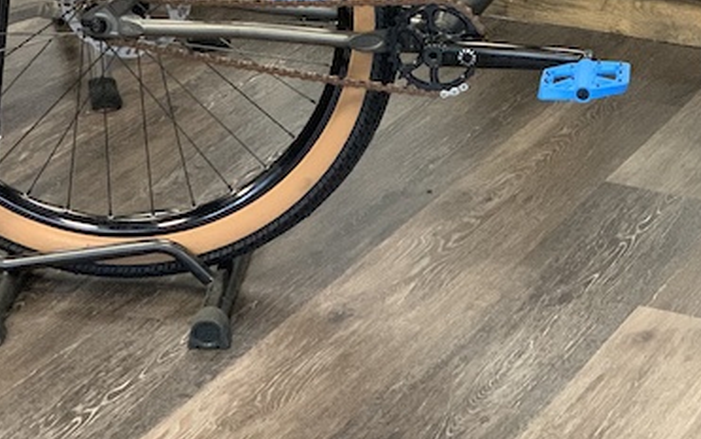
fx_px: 2274
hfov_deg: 17.4
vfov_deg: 10.8
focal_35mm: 119
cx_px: 559
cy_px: -83
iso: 400
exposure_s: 1/60
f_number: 2.4
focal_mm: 6
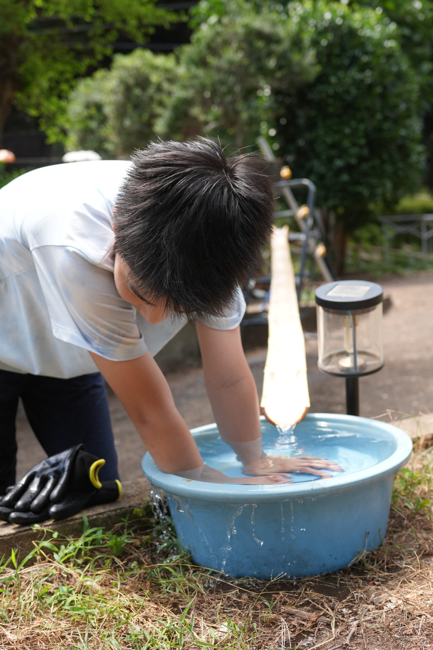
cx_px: 216
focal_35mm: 42
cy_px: 325
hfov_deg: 31.9
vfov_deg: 46.4
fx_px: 758
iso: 250
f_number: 3.2
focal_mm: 28
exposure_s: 1/1000
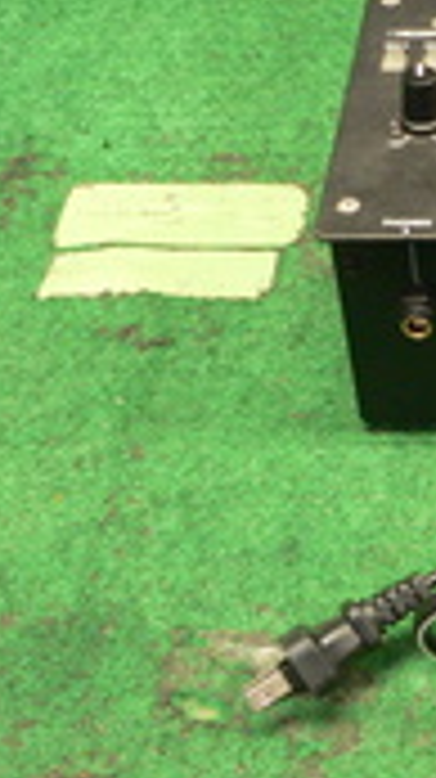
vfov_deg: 24.6
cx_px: 692
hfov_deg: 13.1
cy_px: 268
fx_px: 1772
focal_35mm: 86
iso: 200
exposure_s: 1/8
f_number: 2.8
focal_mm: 6
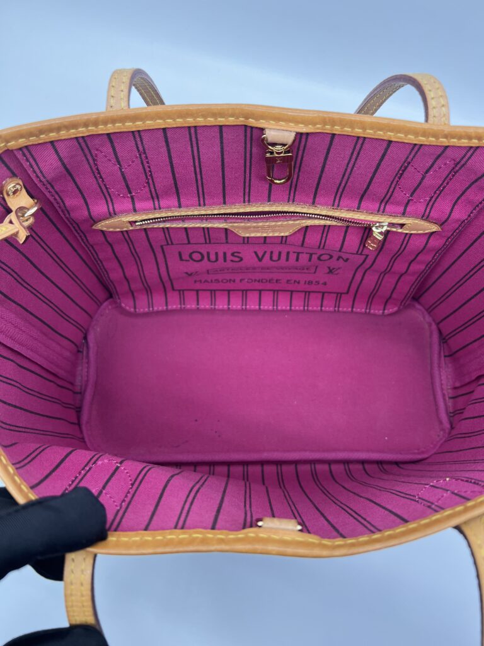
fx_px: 485
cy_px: 323
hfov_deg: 53.1
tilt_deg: -71.3
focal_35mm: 26
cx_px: 242
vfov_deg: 67.3
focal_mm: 5.7
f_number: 1.5
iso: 64
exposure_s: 1/100
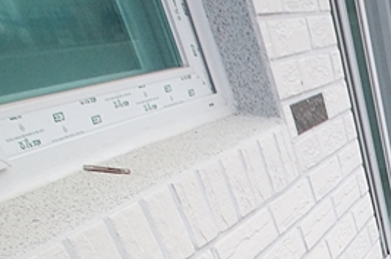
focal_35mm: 45
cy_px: 366
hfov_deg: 29.7
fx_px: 488
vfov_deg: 24.5
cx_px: 562
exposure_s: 1/1250
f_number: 5
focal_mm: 10
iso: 1600
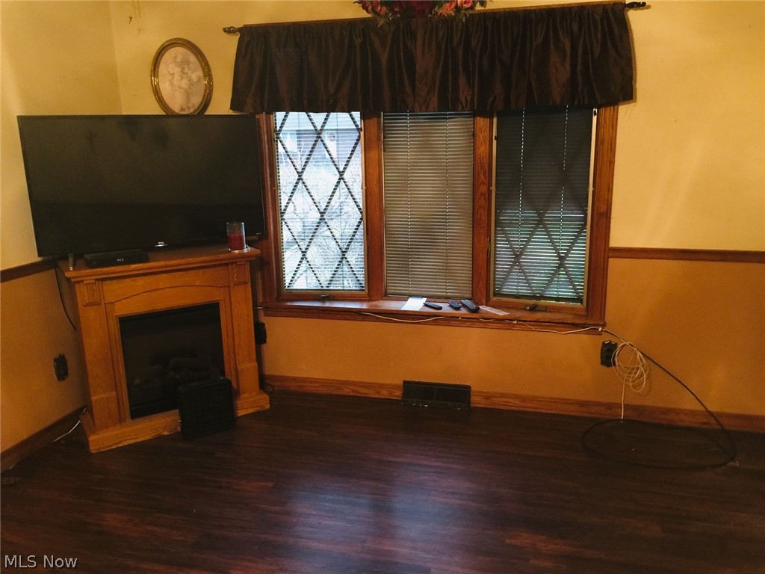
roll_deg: +1.7
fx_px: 641
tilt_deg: -11.6
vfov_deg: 48.2
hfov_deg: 61.7
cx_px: 382
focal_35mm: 29
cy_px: 287
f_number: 2.2
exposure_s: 1/4
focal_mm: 4.15
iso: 80
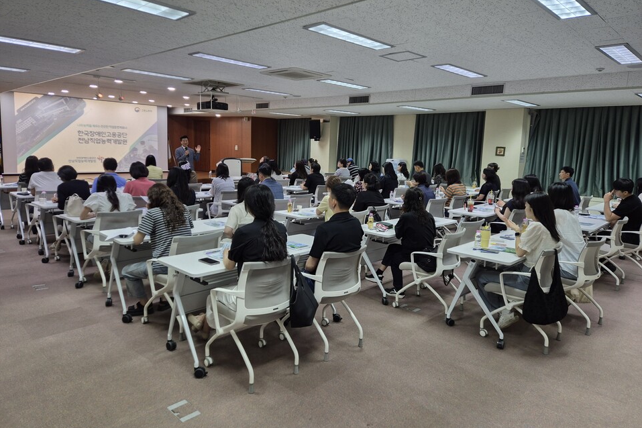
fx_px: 428
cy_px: 193
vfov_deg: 53.0
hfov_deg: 73.7
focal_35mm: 24
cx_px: 321
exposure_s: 1/120
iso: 125
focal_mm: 5.4
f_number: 1.8
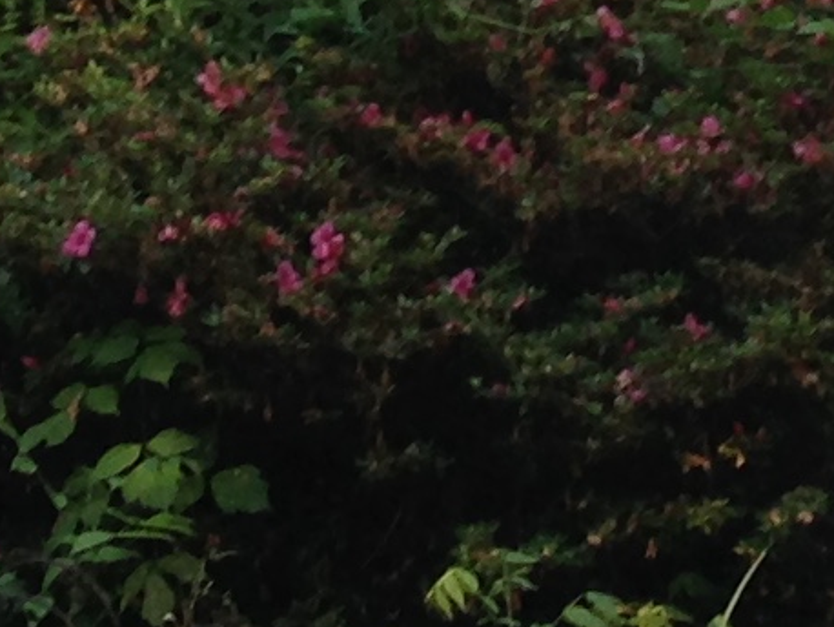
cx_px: 151
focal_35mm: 235
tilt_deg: +8.7
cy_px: -1146
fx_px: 5665
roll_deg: -1.9
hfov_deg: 8.4
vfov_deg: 5.9
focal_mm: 4.12
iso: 50
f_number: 2.4
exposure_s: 1/182
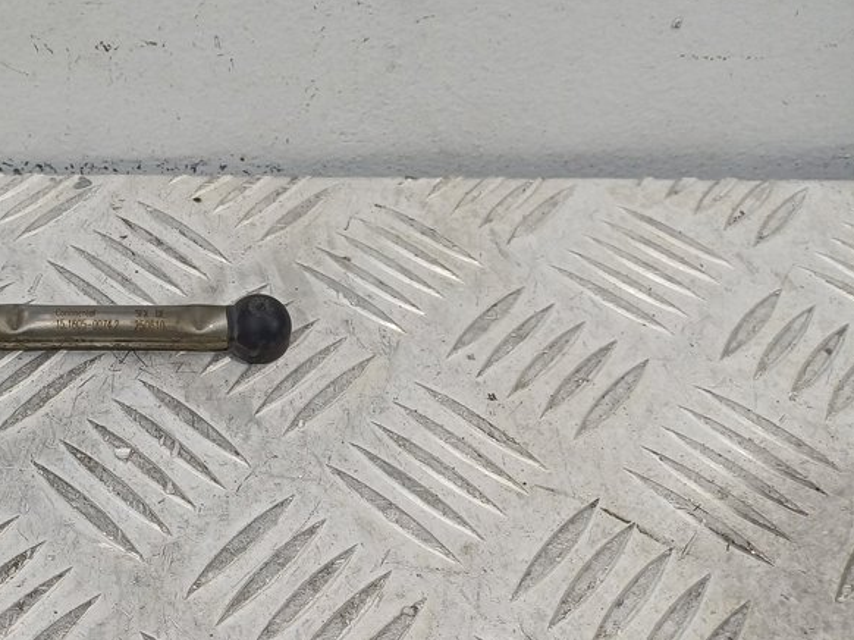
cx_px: 112
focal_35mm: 44
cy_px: 250
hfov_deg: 40.3
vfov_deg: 32.7
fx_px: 1085
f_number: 1.8
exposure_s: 1/50
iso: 100
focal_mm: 4.65
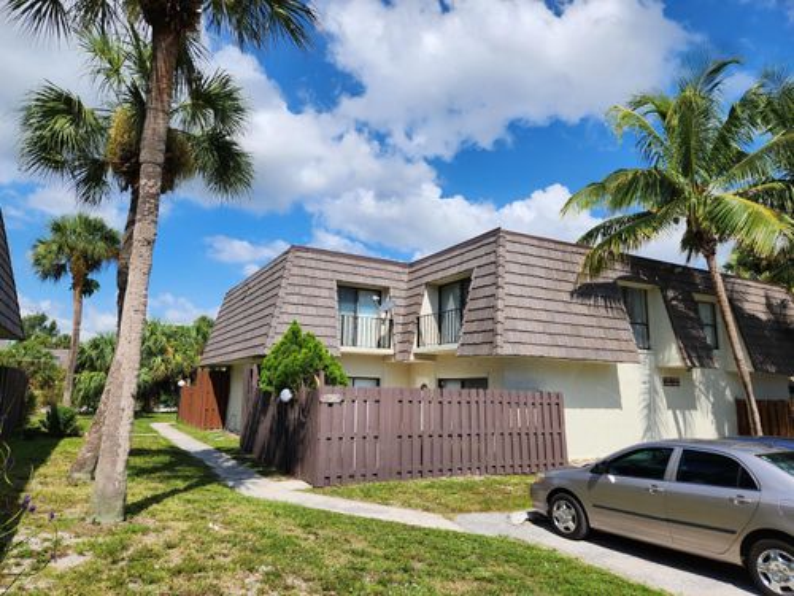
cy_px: 298
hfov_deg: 73.9
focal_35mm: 23
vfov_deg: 58.9
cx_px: 397
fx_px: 528
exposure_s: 1/2321
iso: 20
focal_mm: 5.4
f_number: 1.8
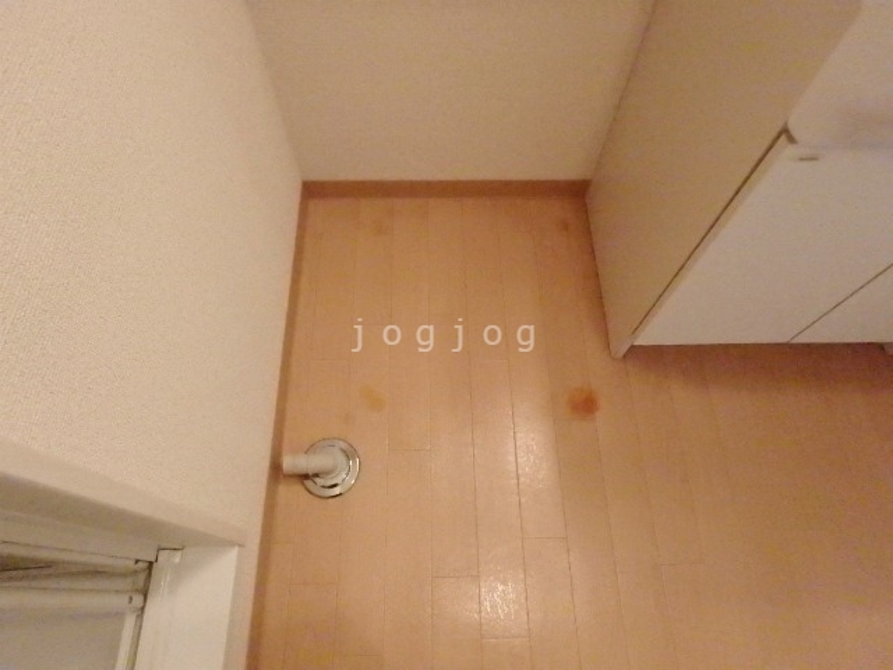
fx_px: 542
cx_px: 446
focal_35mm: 21
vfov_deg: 63.4
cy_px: 335
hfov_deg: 79.0
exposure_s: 1/400
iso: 3200
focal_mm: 3.7
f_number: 3.5
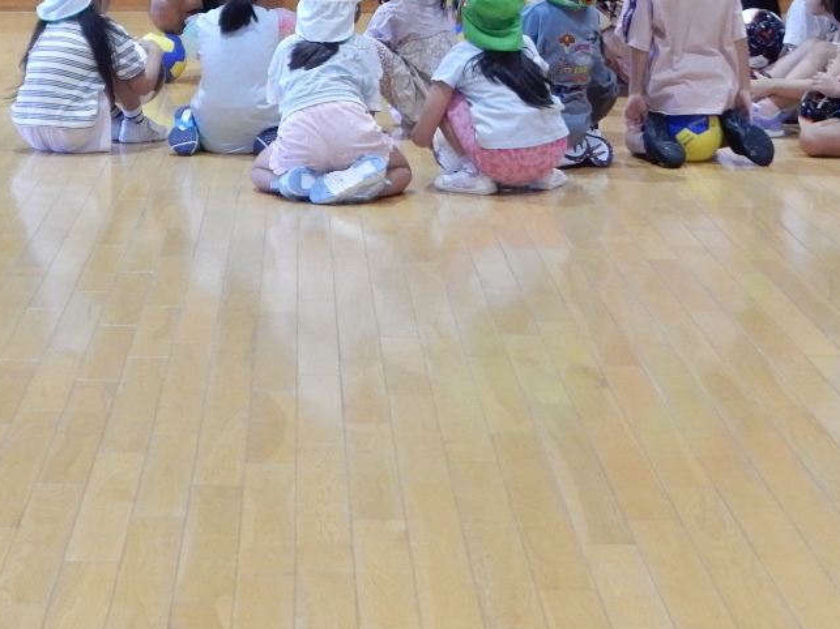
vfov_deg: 11.4
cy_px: -125
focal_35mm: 127
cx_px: 169
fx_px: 3081
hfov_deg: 15.4
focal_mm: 9
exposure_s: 1/30
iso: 320
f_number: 4.5
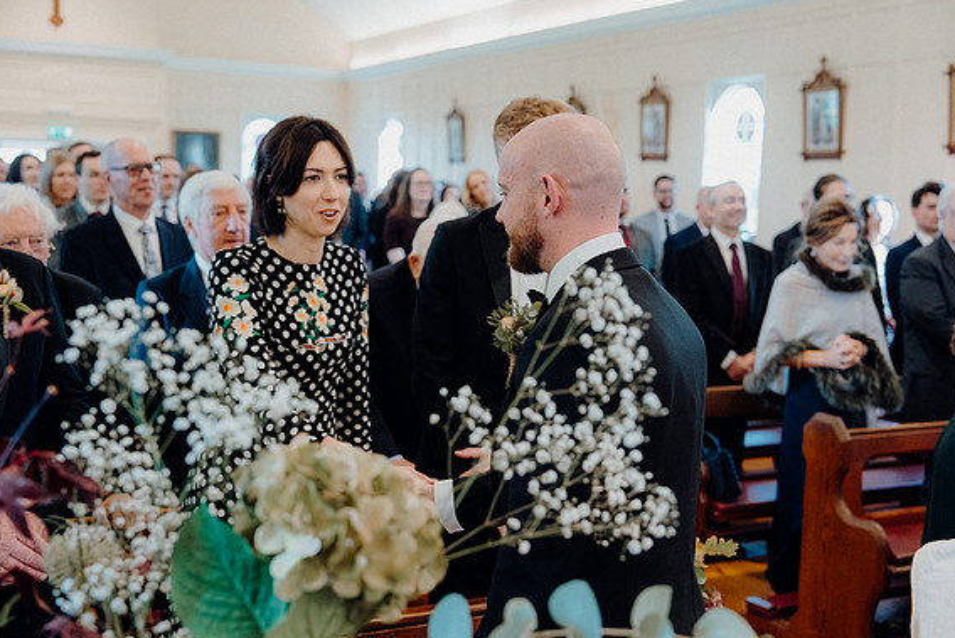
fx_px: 1221
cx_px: 480
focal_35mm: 46
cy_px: 324
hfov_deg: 42.7
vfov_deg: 29.3
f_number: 3.5
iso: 2500
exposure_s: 1/160
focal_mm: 45
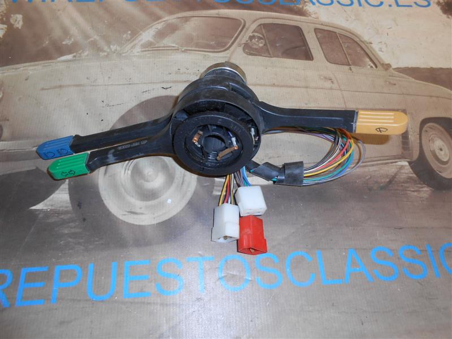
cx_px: 226
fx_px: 339
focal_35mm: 26
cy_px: 170
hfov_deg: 67.3
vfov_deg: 53.1
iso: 80
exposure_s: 1/25
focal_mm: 4.6
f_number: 3.5
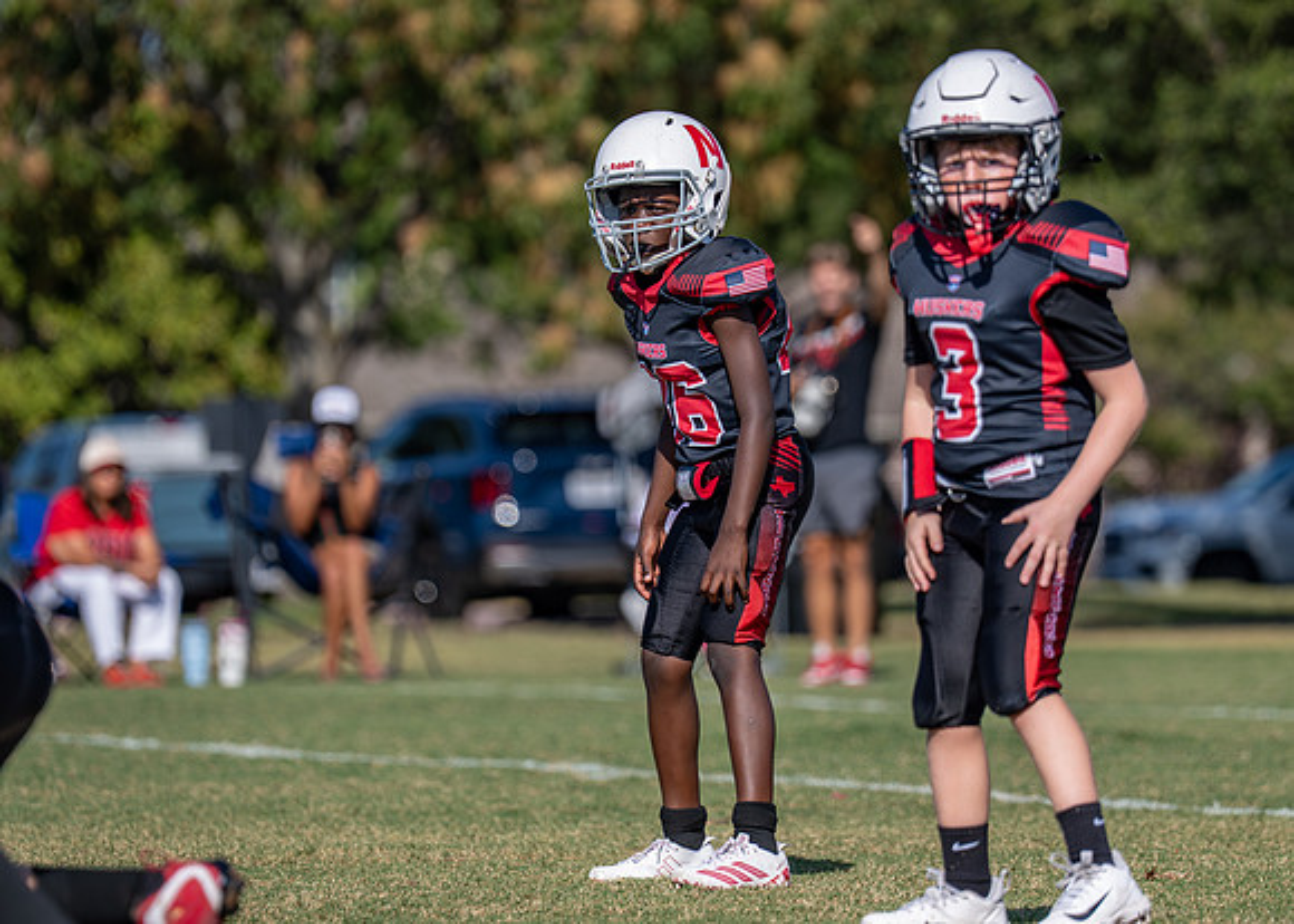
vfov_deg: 4.0
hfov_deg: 5.6
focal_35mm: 361
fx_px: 13264
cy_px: 421
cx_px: 687
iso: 100
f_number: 2.8
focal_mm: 180
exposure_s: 1/2500
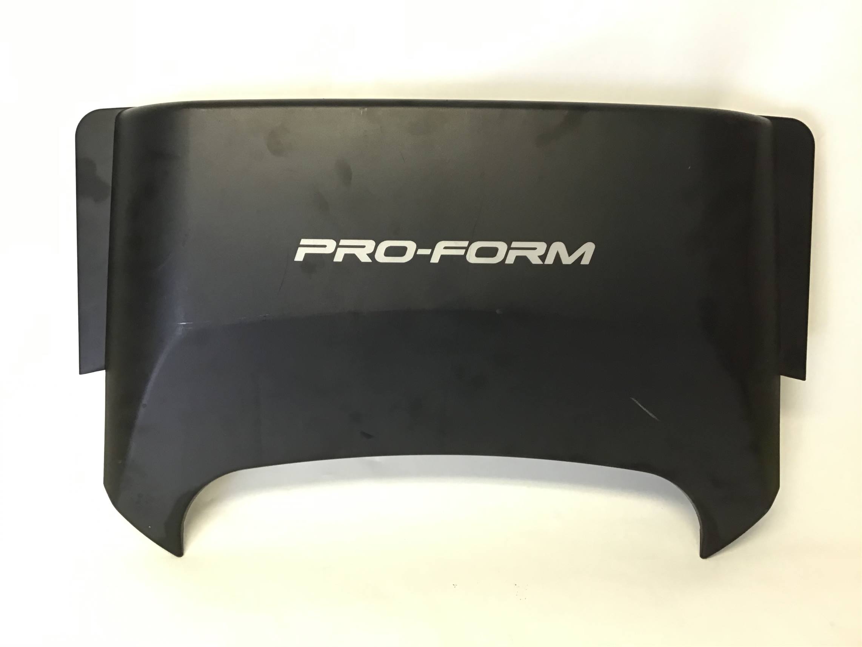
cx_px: 431
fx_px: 772
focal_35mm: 31
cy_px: 324
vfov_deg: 45.4
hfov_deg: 58.4
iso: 40
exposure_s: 1/30
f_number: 2.4
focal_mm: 3.3
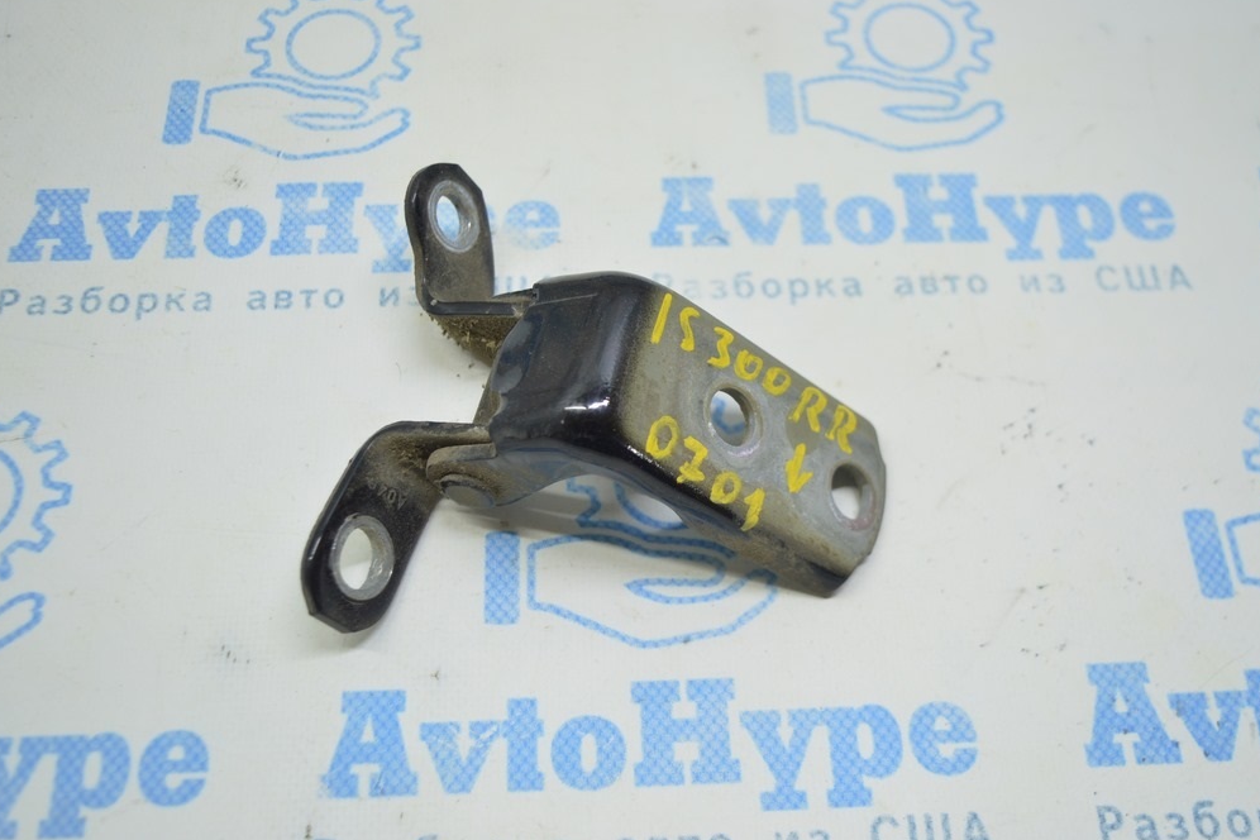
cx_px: 631
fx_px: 1295
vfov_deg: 35.9
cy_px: 413
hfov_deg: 51.9
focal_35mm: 37
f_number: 4
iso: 400
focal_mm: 24
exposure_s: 1/40
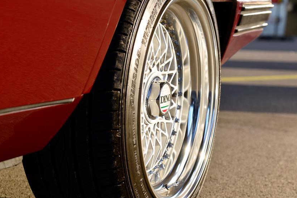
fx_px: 809
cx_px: 134
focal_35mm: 98
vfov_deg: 14.0
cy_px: 111
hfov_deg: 20.8
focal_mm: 85
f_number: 7.1
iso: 250
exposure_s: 1/200
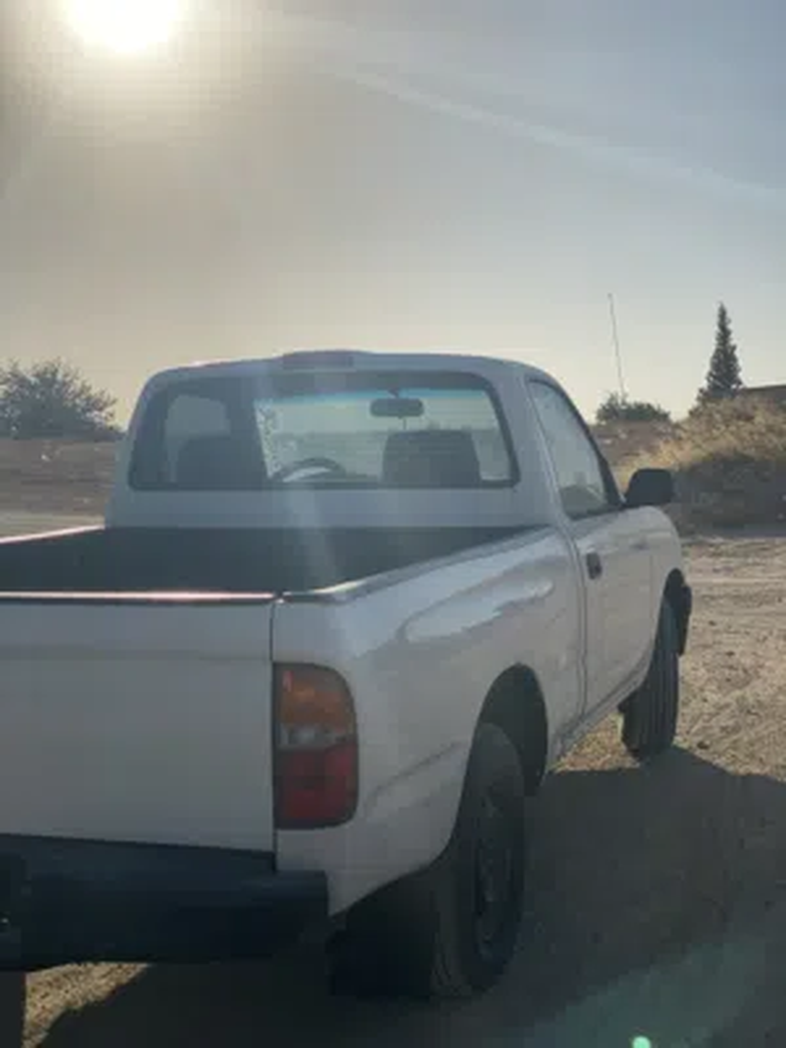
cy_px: 524
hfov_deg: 28.0
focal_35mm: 52
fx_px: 1574
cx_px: 393
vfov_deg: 36.8
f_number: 2
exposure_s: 1/6849
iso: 25
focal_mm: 6
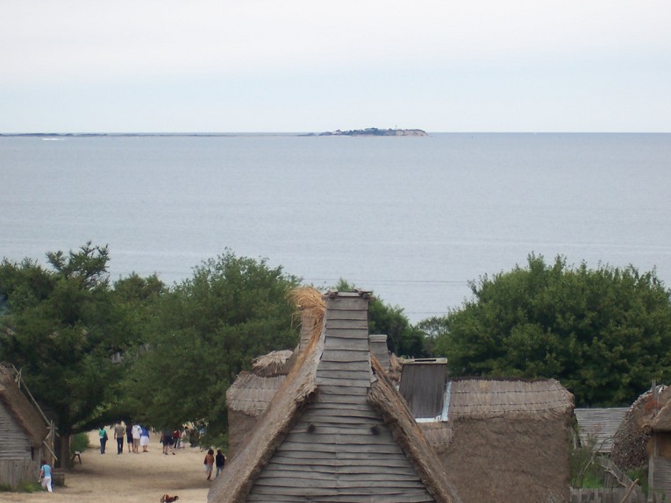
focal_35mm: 153
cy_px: 263
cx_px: 329
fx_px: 2966
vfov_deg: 9.7
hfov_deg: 12.9
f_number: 4.9
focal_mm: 22.4
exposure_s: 1/250
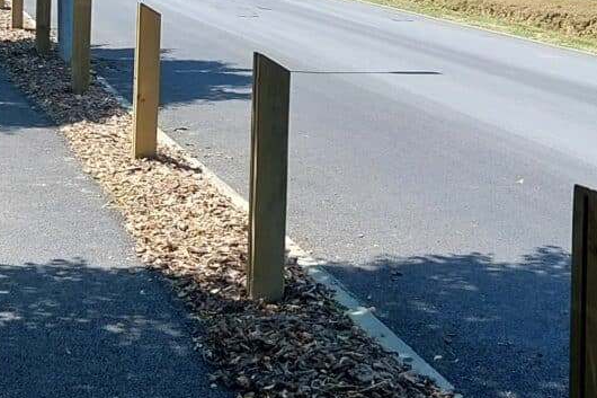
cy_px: -60
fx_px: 1625
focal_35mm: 98
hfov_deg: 20.8
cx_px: 353
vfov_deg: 13.6
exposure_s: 1/506
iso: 25
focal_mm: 4
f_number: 1.8
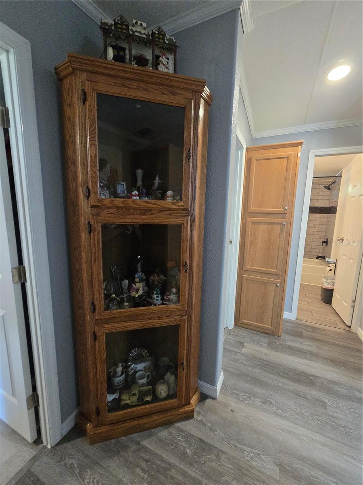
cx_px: 182
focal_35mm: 13
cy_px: 242
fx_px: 182
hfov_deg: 89.9
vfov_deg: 106.2
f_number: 2.2
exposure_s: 1/60
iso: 640
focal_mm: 2.2
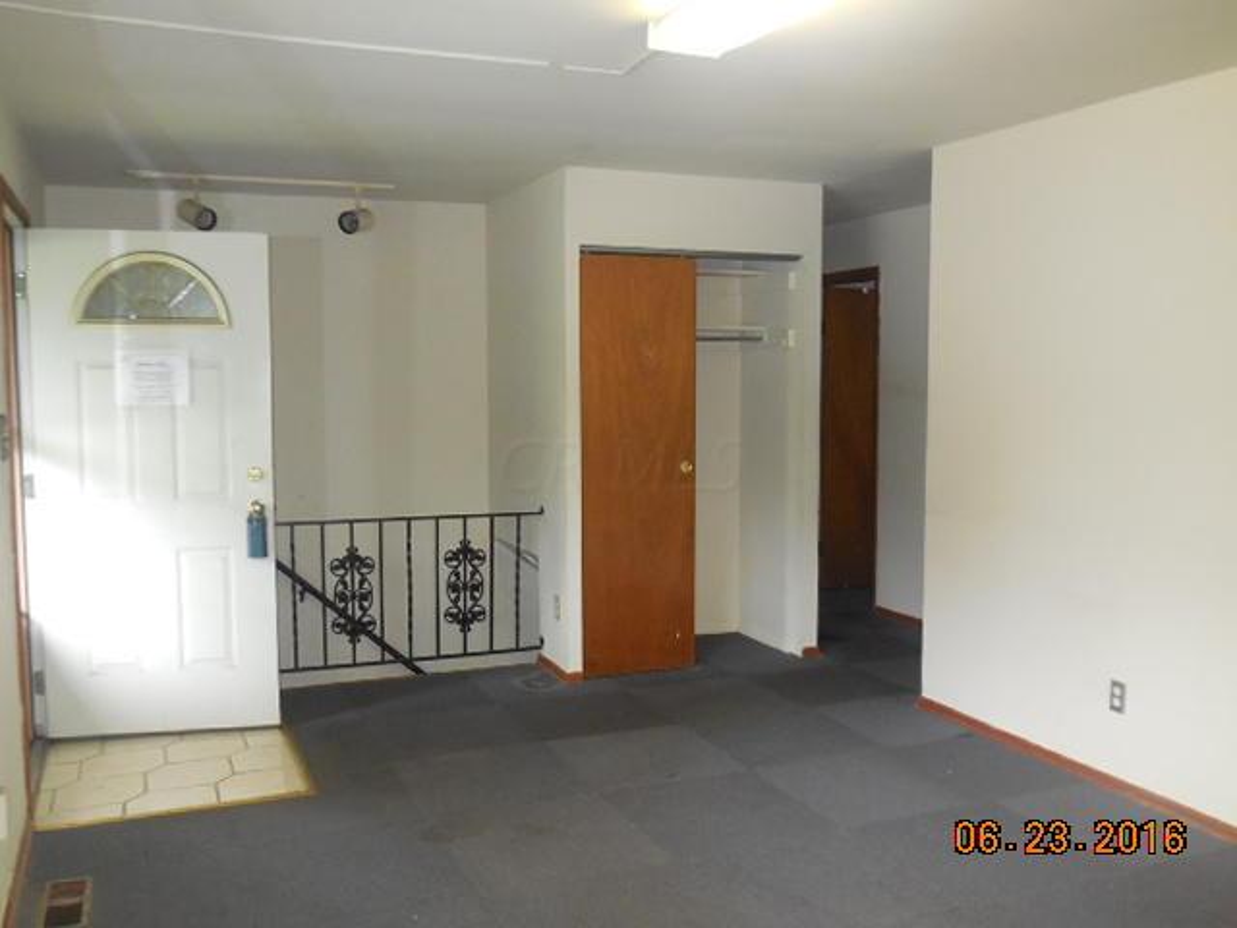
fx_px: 1215
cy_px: 464
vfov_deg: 41.8
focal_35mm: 34
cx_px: 618
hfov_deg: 54.0
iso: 450
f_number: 3.4
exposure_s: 1/30
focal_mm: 6.1
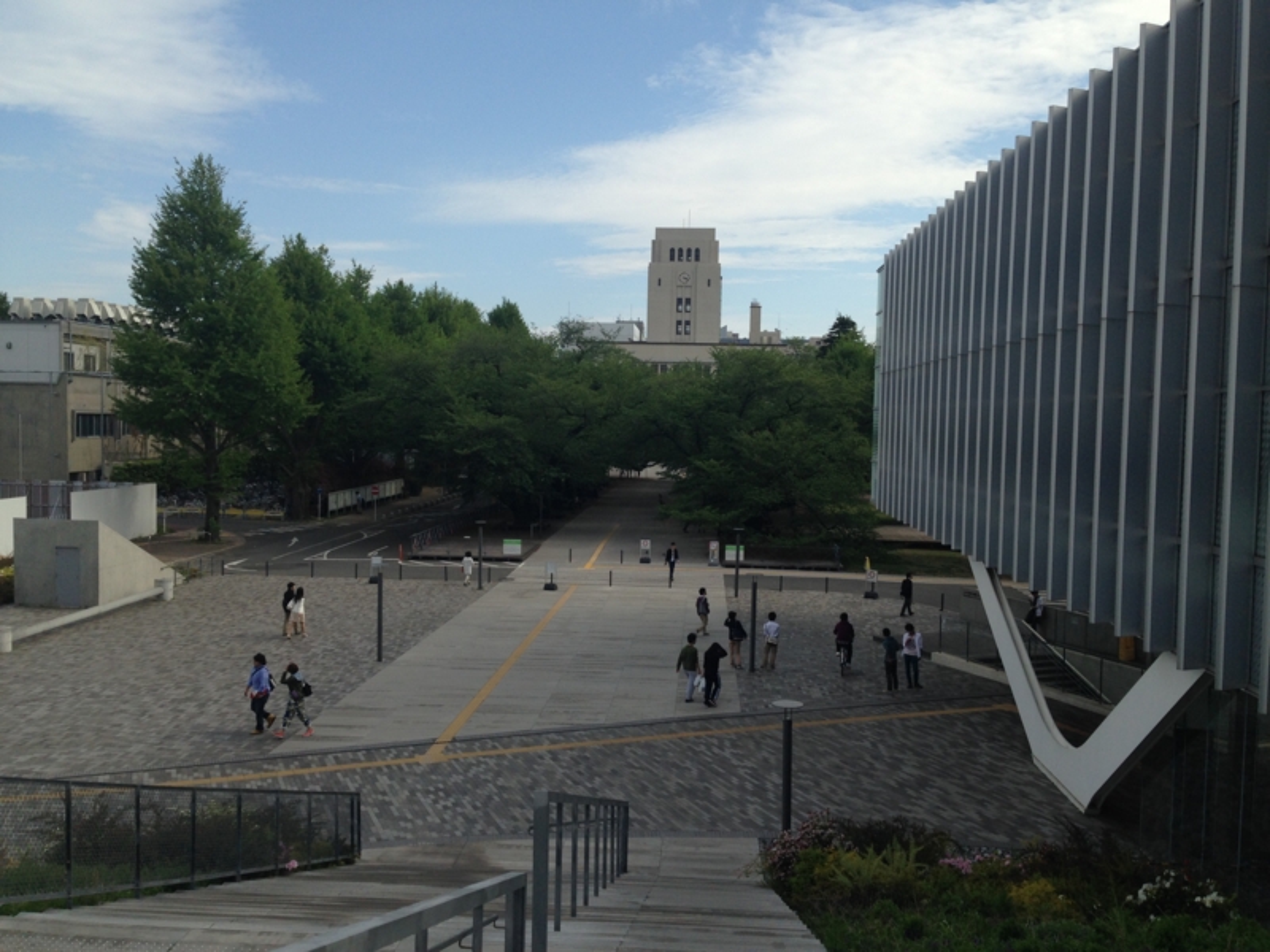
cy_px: 476
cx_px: 635
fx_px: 1211
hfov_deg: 55.4
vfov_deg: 42.9
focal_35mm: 33
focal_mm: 4.12
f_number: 2.4
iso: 50
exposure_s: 1/1595
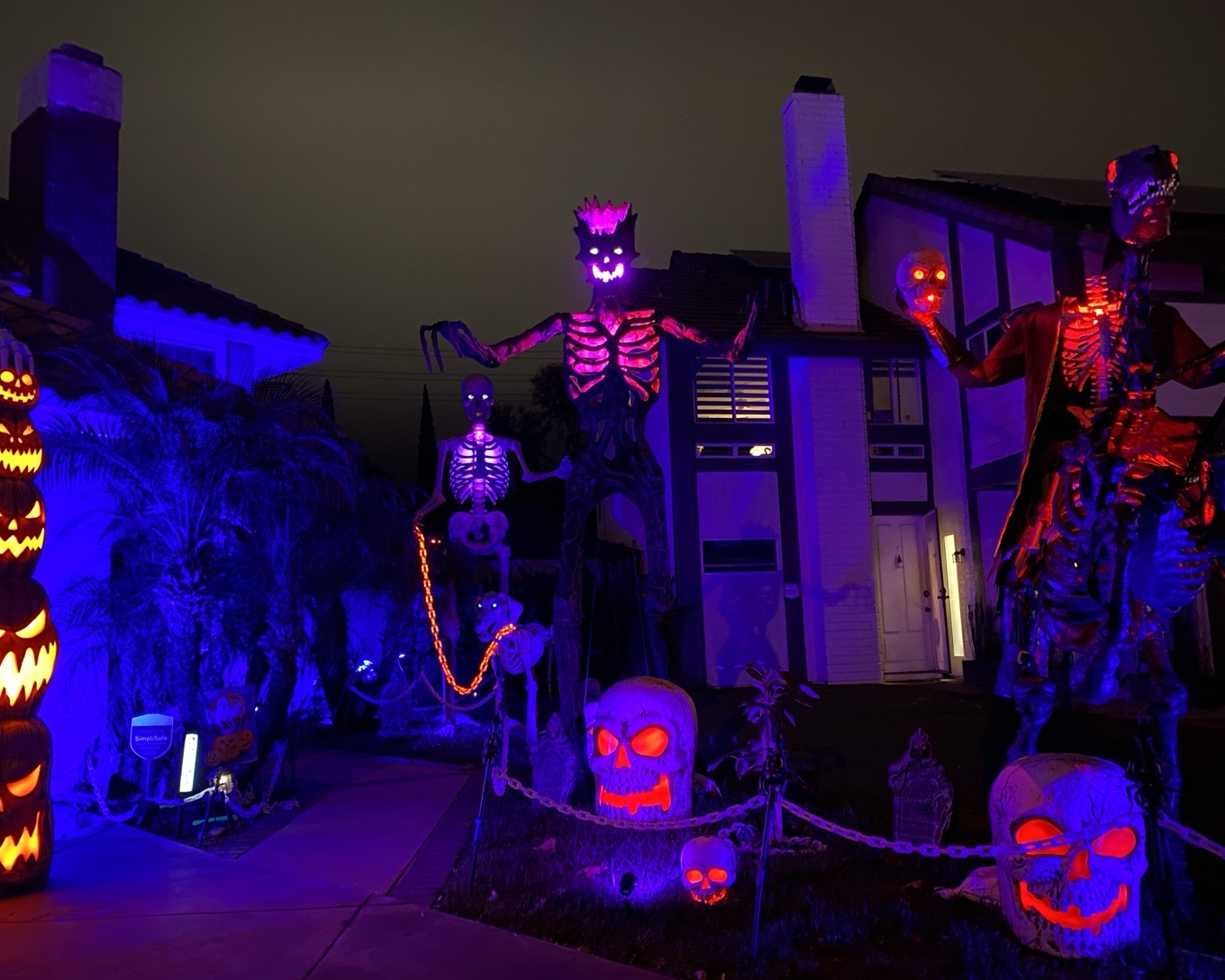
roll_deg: +2.2
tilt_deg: +7.2
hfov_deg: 62.1
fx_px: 1015
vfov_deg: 51.5
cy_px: 501
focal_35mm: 28
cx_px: 662
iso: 800
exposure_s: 1/8
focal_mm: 4.25
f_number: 1.8
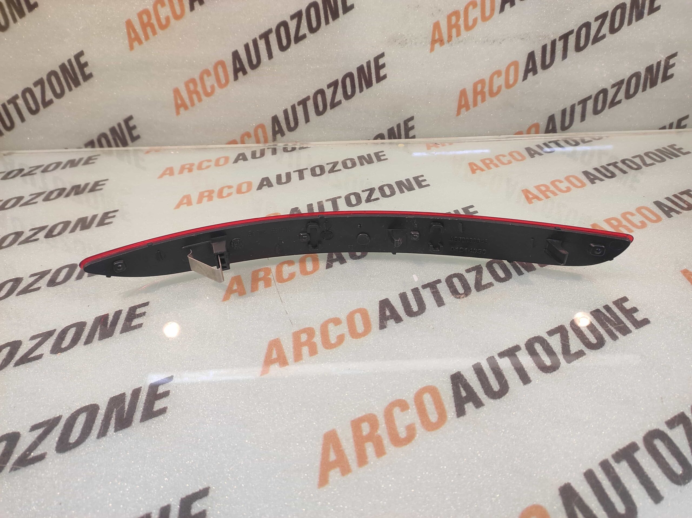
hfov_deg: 91.1
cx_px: 346
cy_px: 259
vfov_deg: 74.7
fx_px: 340
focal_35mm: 17
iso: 191
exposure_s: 1/33
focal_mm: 4.74
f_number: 1.79
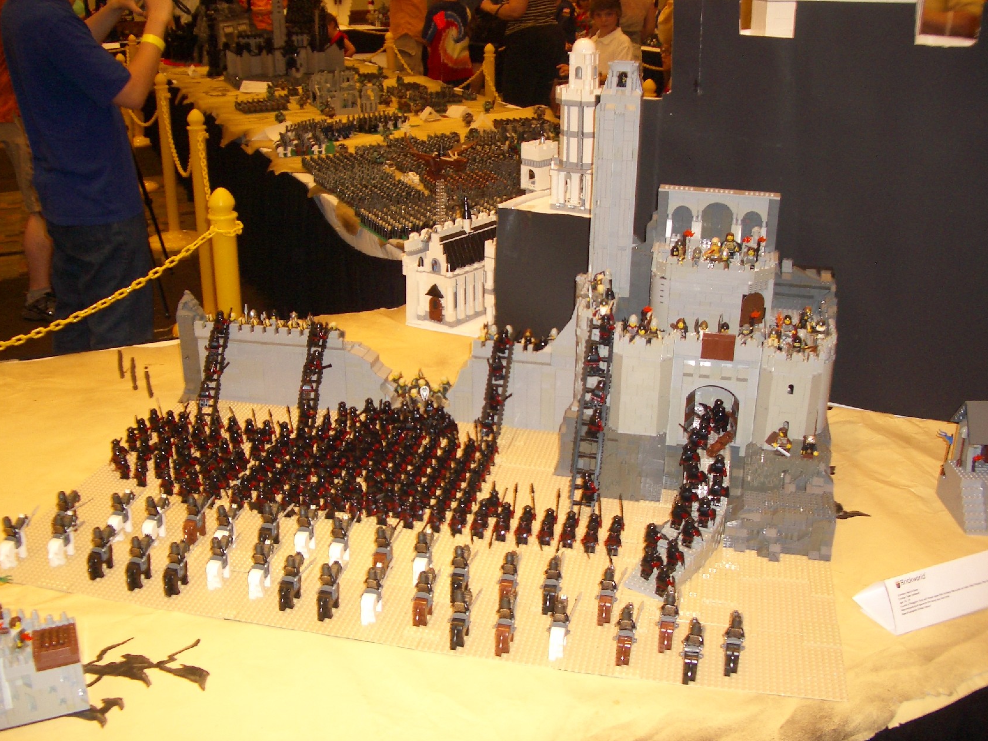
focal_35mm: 36
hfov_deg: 51.4
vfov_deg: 39.7
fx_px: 1028
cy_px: 362
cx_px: 483
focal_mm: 5.8
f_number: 2.6
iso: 100
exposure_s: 1/60
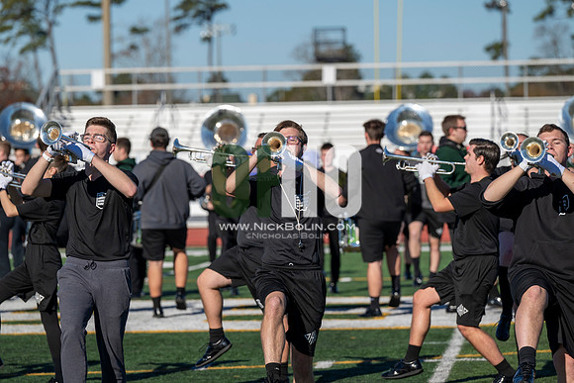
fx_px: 3189
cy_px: 192
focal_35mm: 200
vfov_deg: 6.9
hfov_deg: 10.3
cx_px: 287
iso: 200
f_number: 5
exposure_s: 1/2000
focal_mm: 200
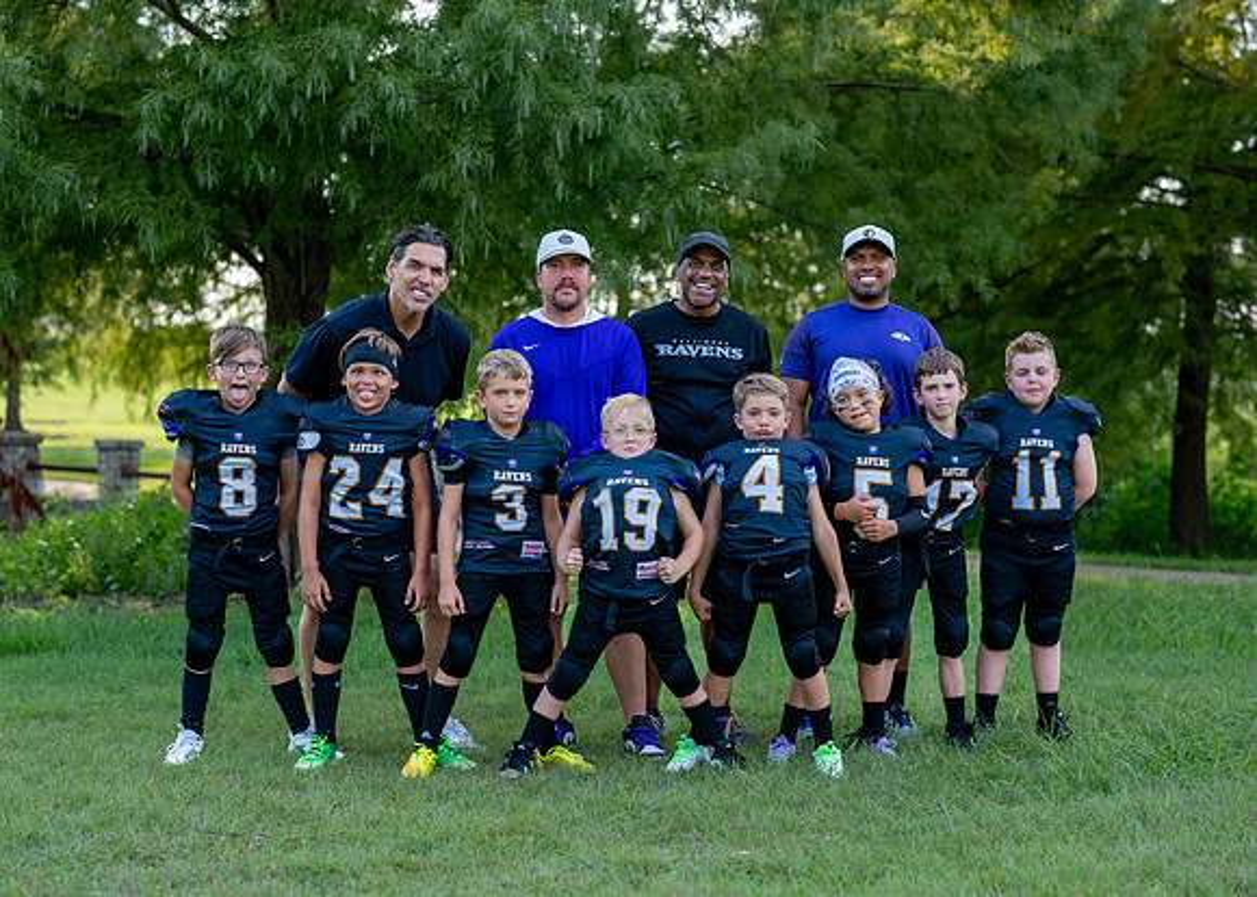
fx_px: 2309
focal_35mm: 65
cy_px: 440
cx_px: 654
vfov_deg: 22.0
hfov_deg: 30.5
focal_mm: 50
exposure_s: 1/500
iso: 100
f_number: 2.2
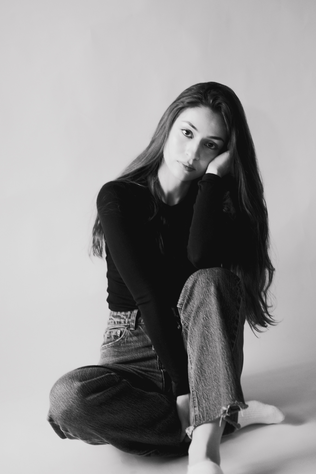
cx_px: 158
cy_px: 237
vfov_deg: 37.5
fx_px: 698
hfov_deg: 25.5
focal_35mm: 53
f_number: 2
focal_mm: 35
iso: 1600
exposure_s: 1/100
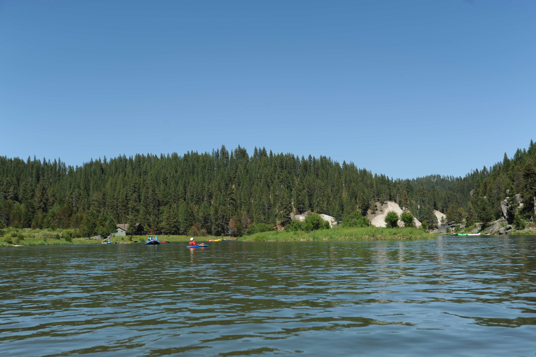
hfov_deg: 46.4
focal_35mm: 42
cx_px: 268
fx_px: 625
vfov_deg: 31.9
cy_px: 178
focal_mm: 42
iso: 200
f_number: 7.1
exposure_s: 1/1000
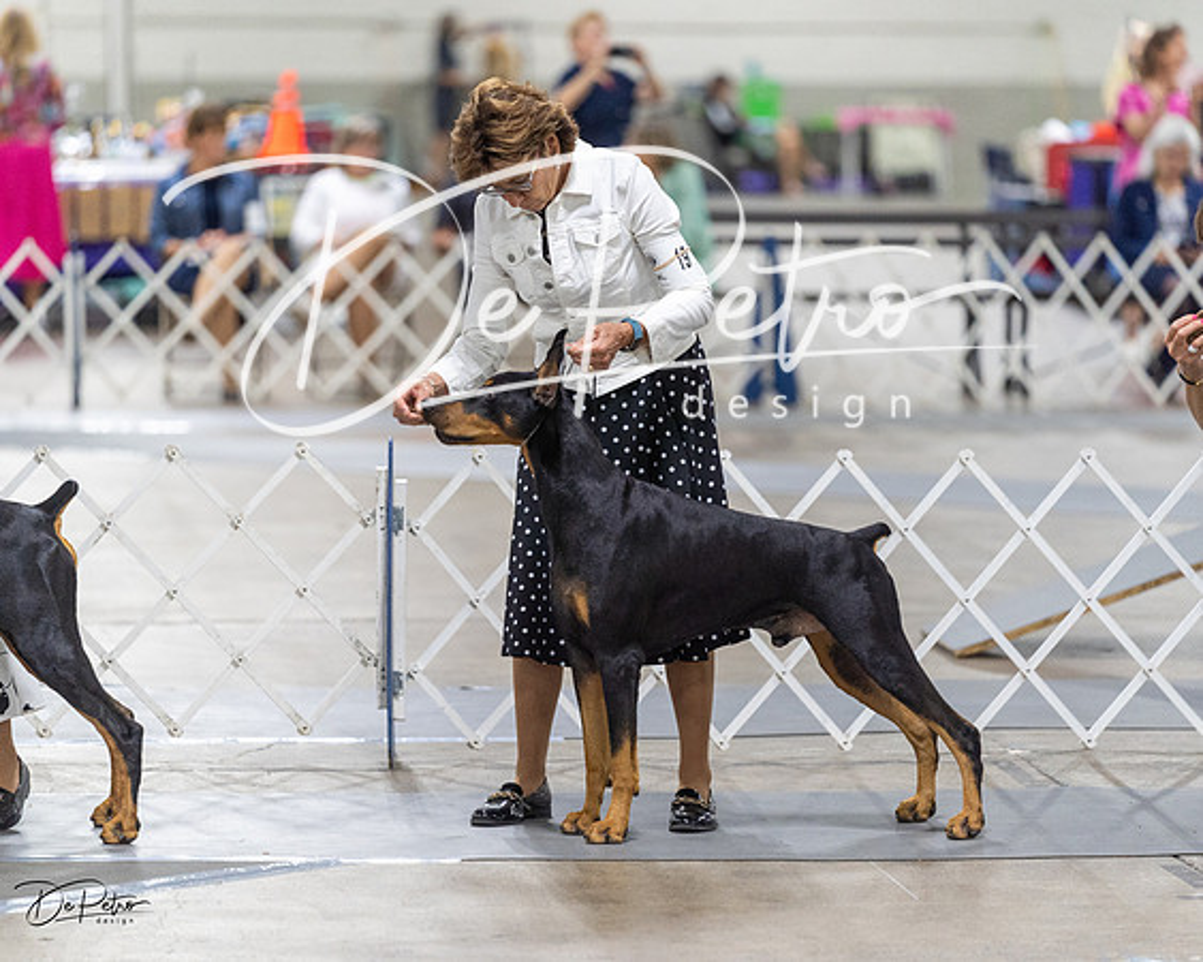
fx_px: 7455
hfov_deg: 9.2
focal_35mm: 209
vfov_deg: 7.4
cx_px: 602
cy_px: 481
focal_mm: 186
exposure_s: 1/200
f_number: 2.8
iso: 2500
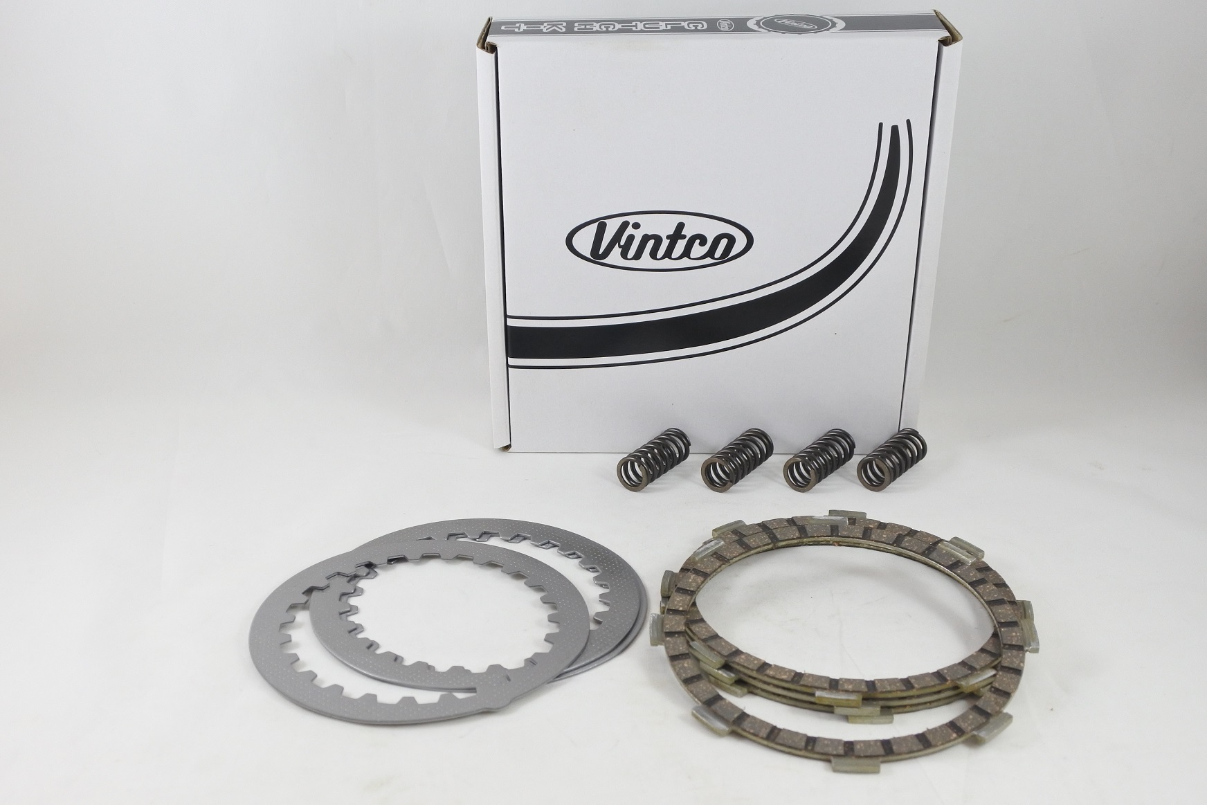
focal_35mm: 37
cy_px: 402
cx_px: 604
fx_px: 1241
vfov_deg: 35.9
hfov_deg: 51.9
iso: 450
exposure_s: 1/125
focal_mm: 14
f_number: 4
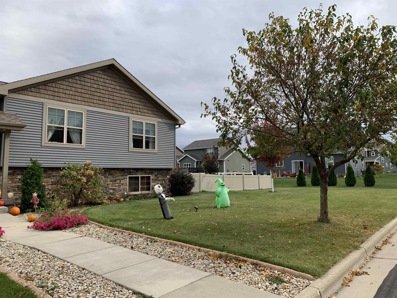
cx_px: 198
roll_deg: +1.8
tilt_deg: +6.6
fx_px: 298
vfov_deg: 53.1
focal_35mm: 26
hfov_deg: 67.3
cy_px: 149
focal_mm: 4.25
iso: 25
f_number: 1.8
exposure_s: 1/1124
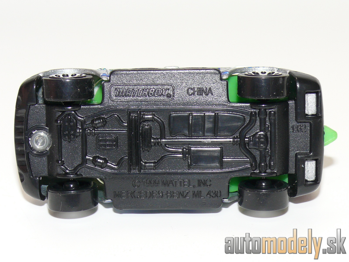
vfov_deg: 13.7
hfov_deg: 18.2
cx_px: 174
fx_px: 1089
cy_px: 131
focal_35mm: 108
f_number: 4
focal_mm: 13.8
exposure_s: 1/30
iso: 100
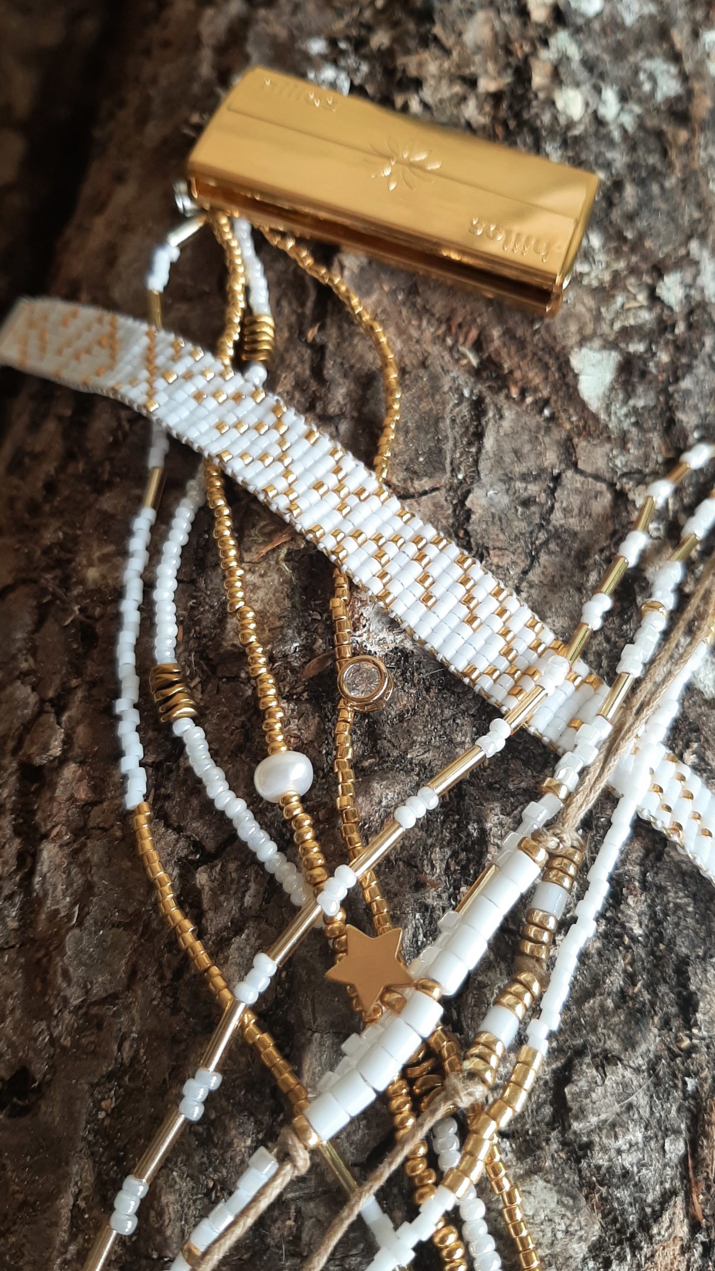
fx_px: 977
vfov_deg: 66.1
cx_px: 394
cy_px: 628
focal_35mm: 29
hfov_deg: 40.1
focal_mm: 3.93
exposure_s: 1/50
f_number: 1.7
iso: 64
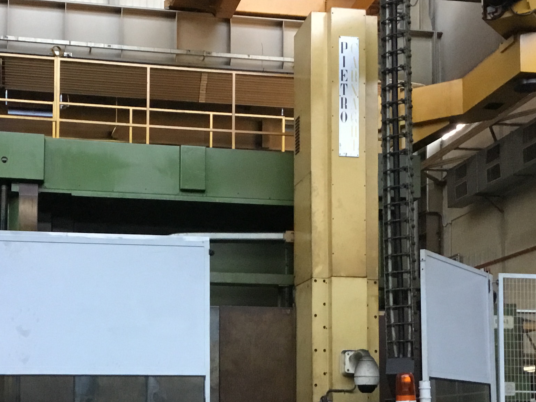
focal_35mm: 65
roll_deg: +0.0
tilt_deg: +5.0
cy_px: 325
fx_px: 1007
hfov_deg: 29.7
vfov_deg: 22.3
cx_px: 206
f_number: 2.4
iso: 250
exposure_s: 1/33
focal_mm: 3.3
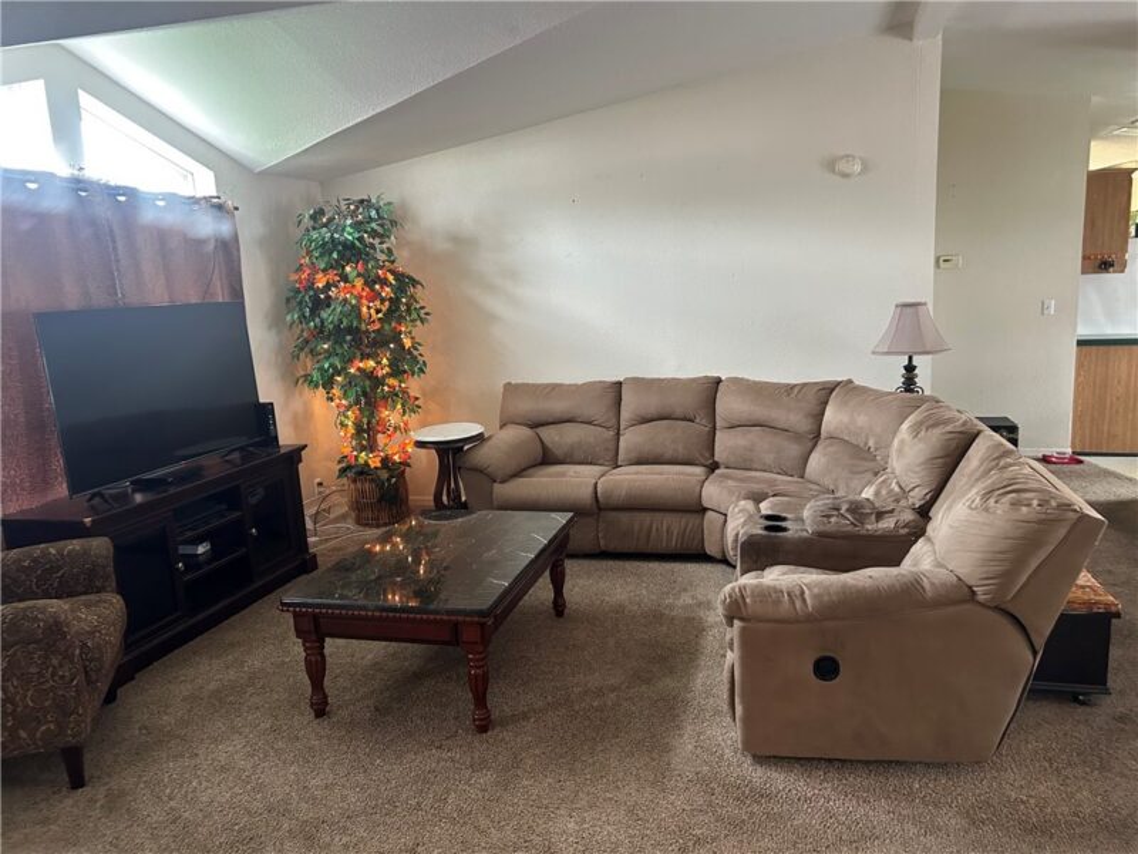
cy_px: 427
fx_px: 855
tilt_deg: -9.7
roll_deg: +2.5
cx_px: 569
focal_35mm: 26
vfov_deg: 53.1
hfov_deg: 67.3
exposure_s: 1/60
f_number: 1.5
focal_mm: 5.7
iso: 320
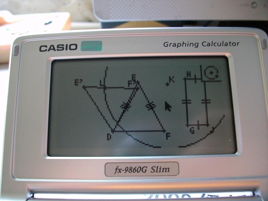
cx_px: 134
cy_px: 100
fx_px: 248
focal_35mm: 32
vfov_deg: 44.2
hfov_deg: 56.8
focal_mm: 5.7
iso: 200
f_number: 2.9
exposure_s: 1/27.8
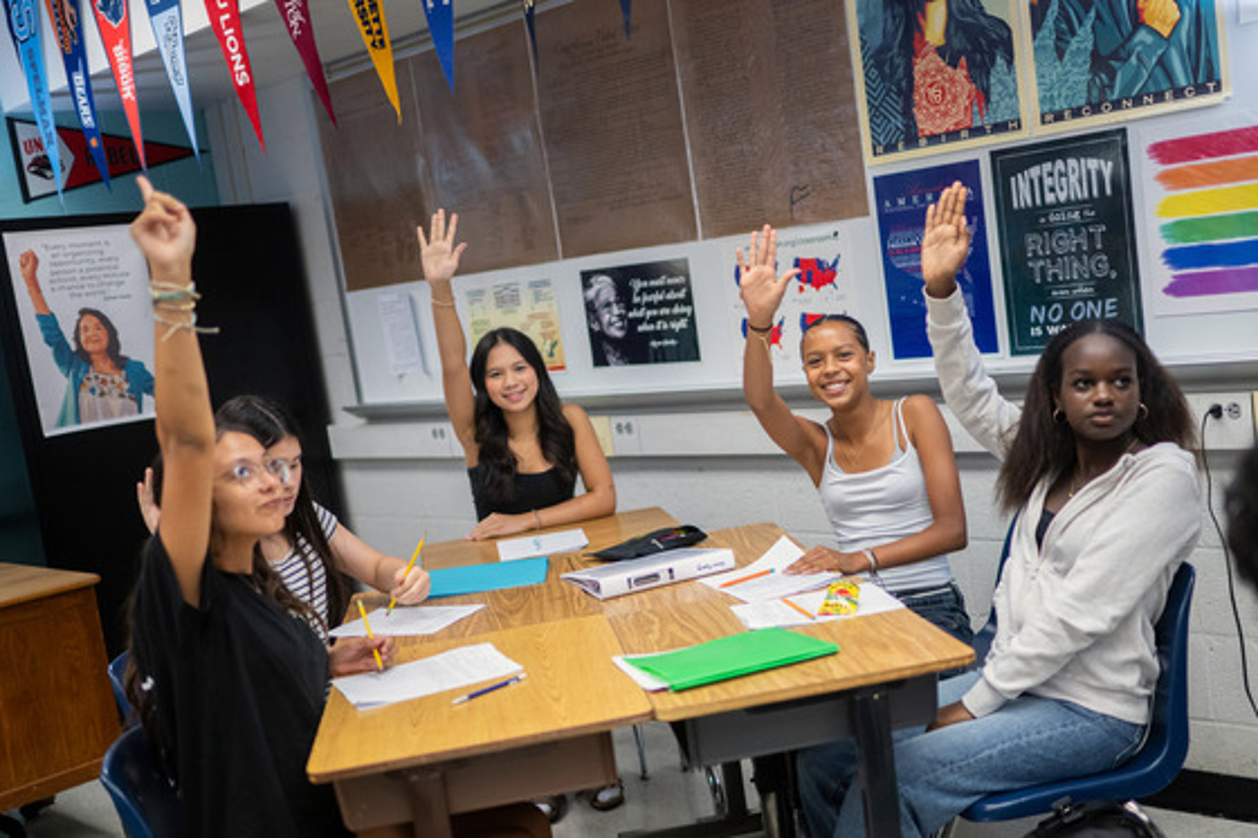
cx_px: 629
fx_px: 1223
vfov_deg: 37.8
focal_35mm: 35
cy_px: 419
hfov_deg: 54.4
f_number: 1.4
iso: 1000
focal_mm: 35
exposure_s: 1/1000
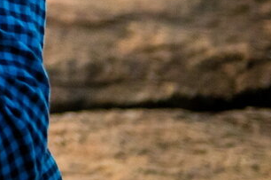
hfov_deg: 6.8
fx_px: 2165
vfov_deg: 4.7
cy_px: -180
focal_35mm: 288
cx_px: -396
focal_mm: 55
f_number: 2.8
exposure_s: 1/100
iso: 3200
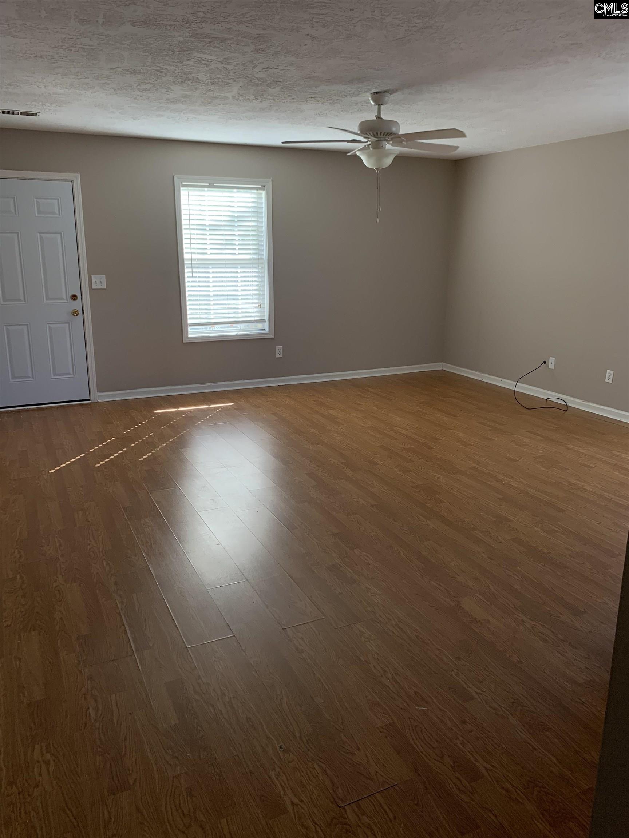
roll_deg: +0.4
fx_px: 630
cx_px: 314
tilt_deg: -13.6
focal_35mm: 26
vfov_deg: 67.3
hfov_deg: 53.1
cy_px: 419
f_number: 1.8
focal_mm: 4.25
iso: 50
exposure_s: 1/121
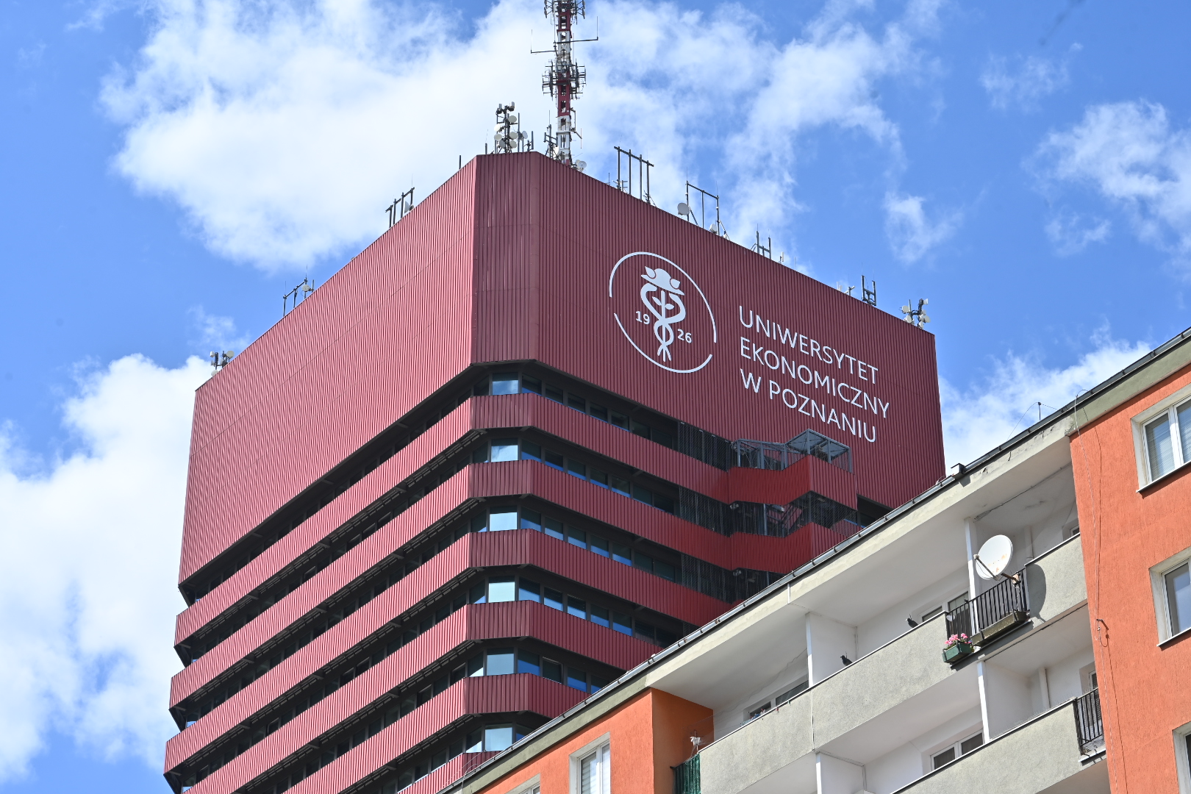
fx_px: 2878
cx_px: 596
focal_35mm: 87
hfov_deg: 23.4
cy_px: 397
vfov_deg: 15.7
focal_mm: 87
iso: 100
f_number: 11
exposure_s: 1/160
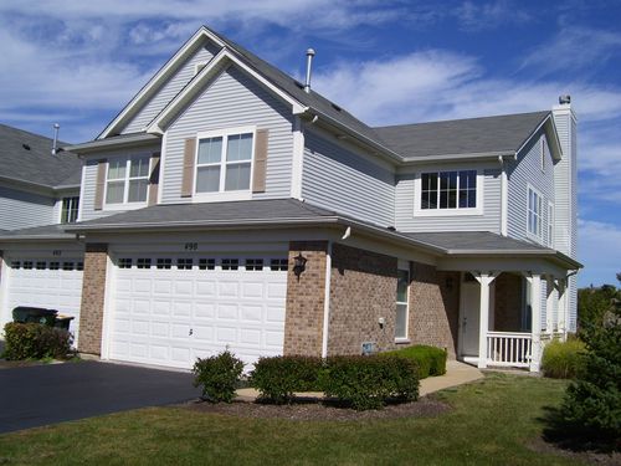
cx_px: 310
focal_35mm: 37
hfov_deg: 50.1
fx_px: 664
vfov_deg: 38.7
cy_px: 233
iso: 80
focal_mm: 6
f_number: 4.8
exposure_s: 1/1500
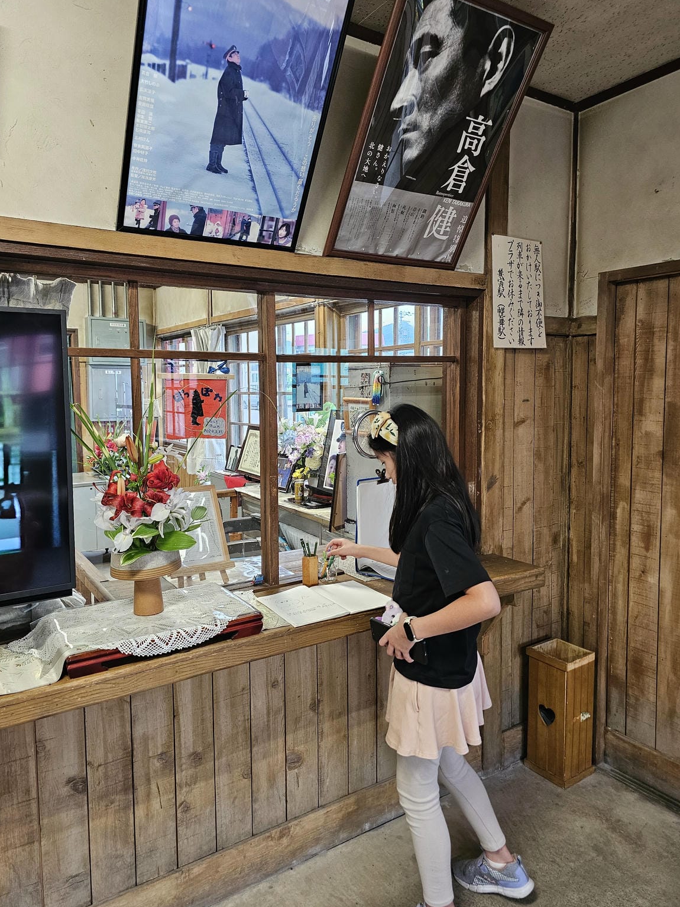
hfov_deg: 56.8
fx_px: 629
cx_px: 331
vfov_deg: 71.6
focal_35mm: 24
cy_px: 447
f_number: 1.7
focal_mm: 6.3
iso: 250
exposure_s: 1/48
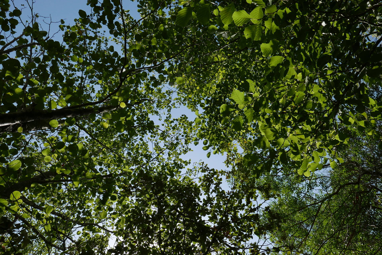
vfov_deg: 53.2
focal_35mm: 24
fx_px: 255
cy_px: 128
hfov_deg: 73.7
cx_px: 191
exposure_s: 1/1000
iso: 200
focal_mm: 10.9
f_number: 5.6
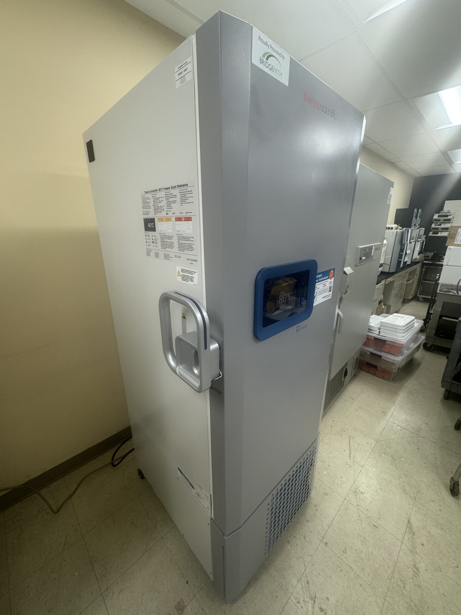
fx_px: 249
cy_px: 308
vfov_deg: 102.1
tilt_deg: -17.6
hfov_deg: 85.7
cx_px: 230
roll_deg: +0.3
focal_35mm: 14
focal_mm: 2.22
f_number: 2.2
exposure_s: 1/120
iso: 160
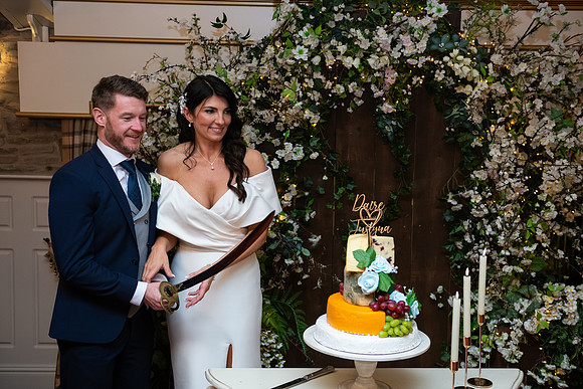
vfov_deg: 29.9
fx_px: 729
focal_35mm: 45
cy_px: 194
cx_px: 292
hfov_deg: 43.6
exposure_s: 1/160
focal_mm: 45
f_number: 3.5
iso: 800
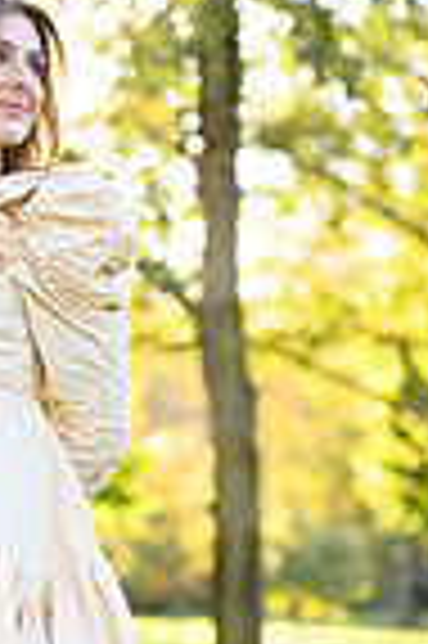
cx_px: -25
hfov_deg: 8.7
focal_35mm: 157
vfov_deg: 13.1
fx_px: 2806
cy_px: 477
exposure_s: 1/800
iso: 320
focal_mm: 50
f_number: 2
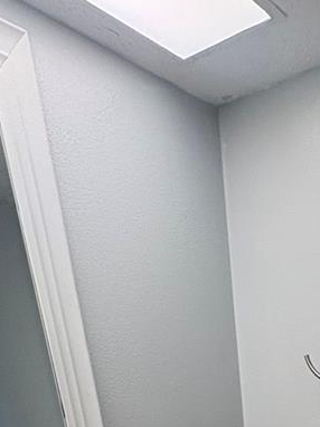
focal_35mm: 44
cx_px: 279
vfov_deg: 29.4
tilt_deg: -22.9
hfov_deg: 31.5
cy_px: 617
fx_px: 543
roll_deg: +5.0
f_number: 2.2
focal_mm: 2.22
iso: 160
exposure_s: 1/60
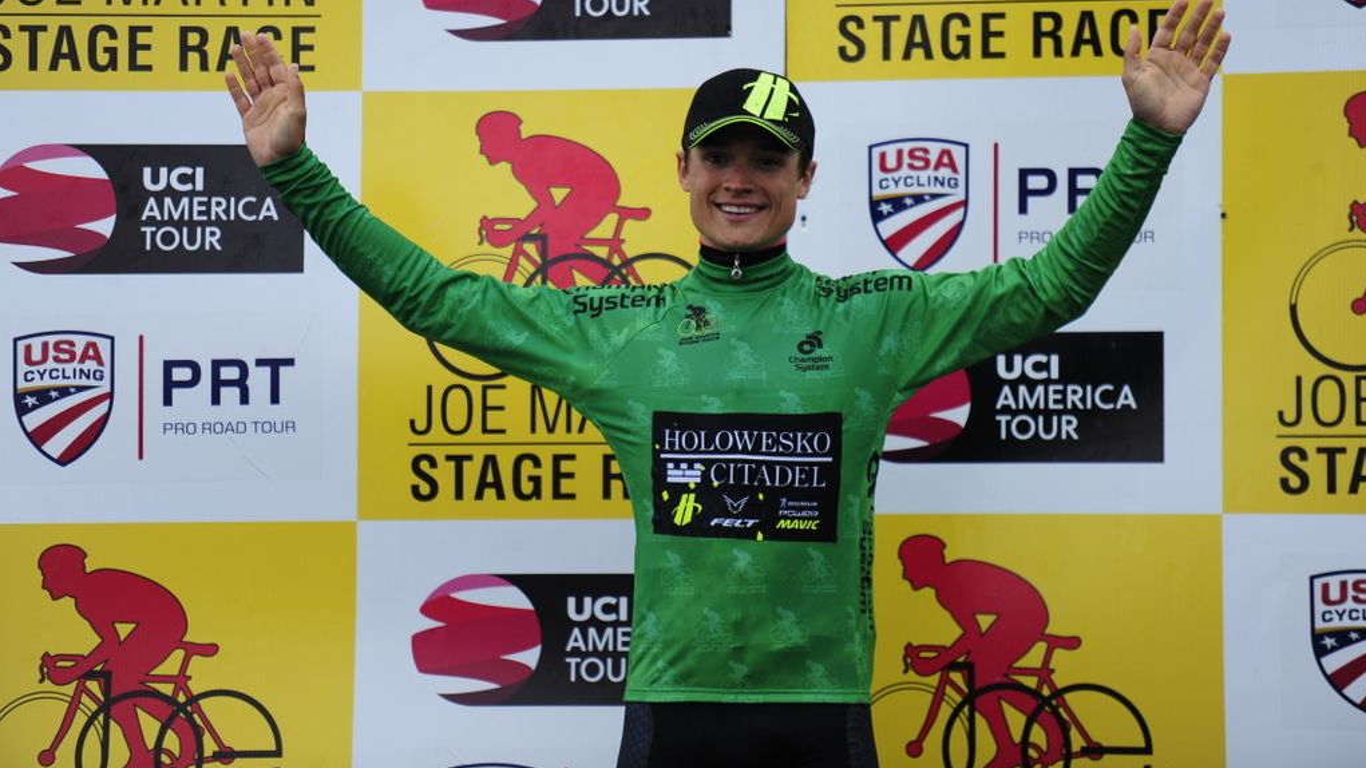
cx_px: 684
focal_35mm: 210
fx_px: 7605
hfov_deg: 10.3
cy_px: 326
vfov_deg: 5.8
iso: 400
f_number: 2.8
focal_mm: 200
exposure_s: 1/800
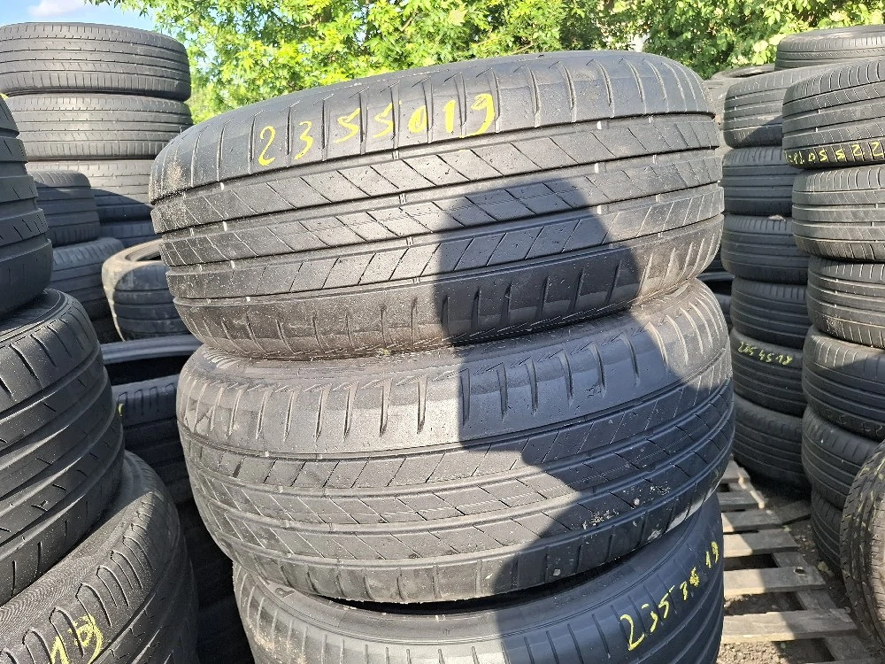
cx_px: 442
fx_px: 588
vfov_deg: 58.9
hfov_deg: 73.9
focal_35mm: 23
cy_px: 332
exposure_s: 1/345
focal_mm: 5.54
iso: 50
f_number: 1.8
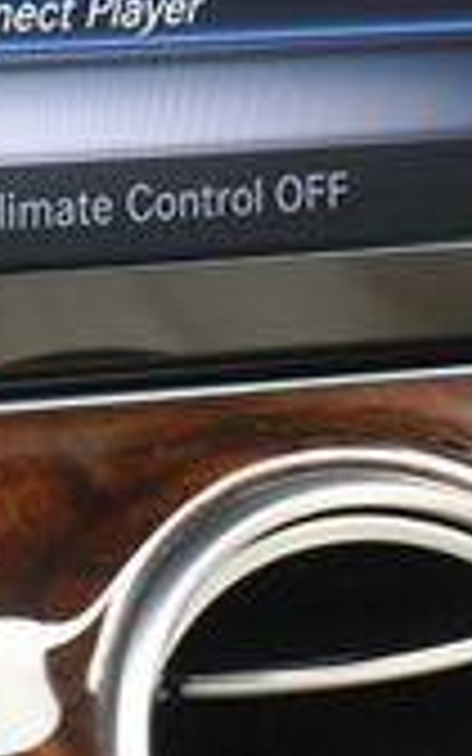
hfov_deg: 8.2
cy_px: -130
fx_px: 3190
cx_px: -355
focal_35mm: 155
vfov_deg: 13.2
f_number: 4
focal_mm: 27
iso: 500
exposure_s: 1/250
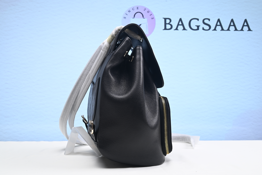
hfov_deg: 47.4
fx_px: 298
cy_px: 88
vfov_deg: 32.7
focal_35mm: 41
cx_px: 131
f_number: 16
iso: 100
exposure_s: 1/2
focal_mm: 41
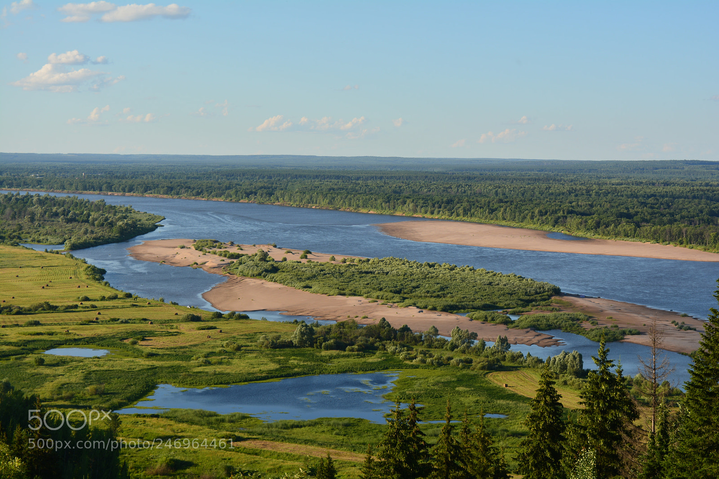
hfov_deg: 24.6
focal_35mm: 82
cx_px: 360
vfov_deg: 16.5
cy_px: 240
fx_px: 1647
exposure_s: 1/200
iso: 100
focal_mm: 55
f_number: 8
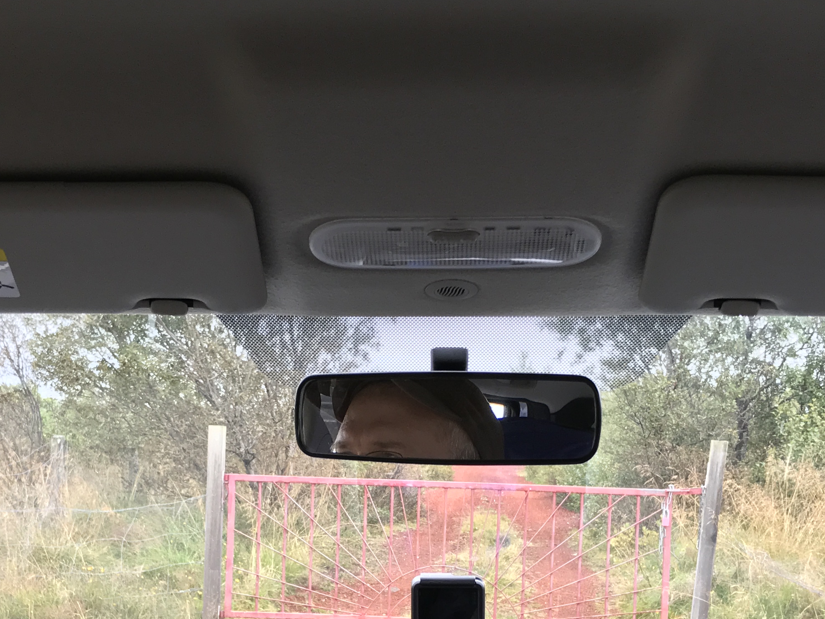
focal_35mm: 57
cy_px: 504
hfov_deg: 33.8
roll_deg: -0.7
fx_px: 1358
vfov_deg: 25.2
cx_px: 374
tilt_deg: -2.5
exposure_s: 1/33
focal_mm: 3.99
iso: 32
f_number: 1.8
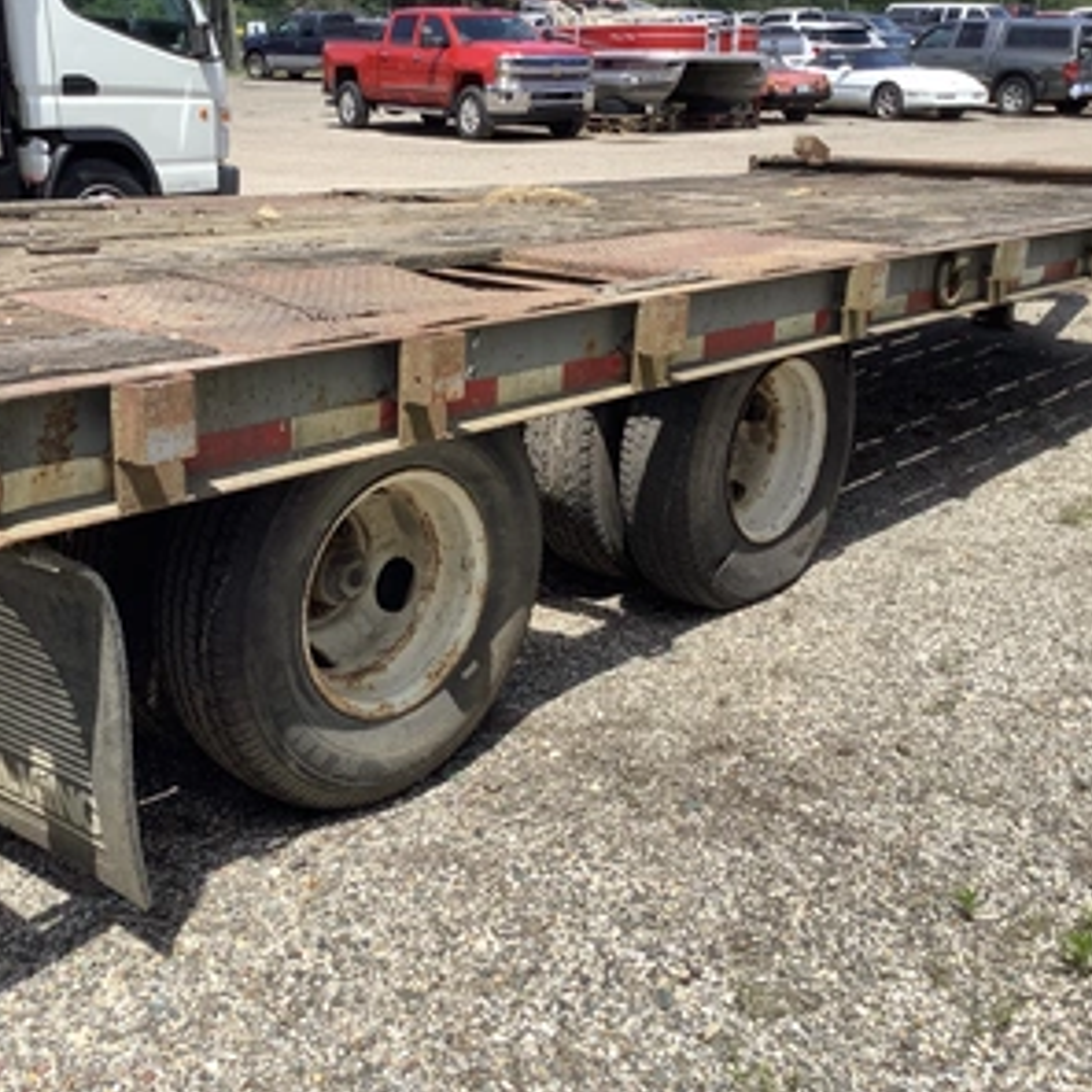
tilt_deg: -19.5
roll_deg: +0.4
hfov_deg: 44.7
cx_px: 443
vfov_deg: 44.9
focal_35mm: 37
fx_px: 1321
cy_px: 542
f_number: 2.4
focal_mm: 3.3
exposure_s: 1/1148
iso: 25
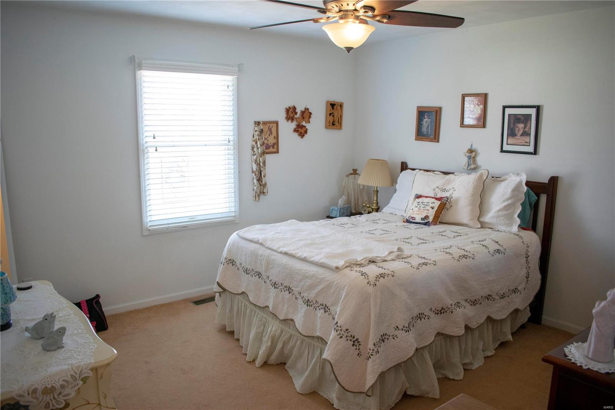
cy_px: 205
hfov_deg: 55.1
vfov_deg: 38.3
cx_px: 308
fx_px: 589
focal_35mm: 34
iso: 400
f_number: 10
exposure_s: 1/320
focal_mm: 23
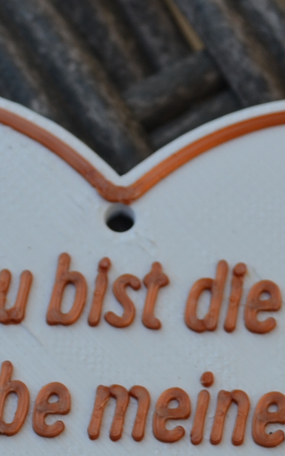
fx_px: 2297
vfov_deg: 11.2
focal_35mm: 185
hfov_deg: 7.1
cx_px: 230
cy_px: 416
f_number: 6.3
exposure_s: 1/160
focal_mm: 32
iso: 100
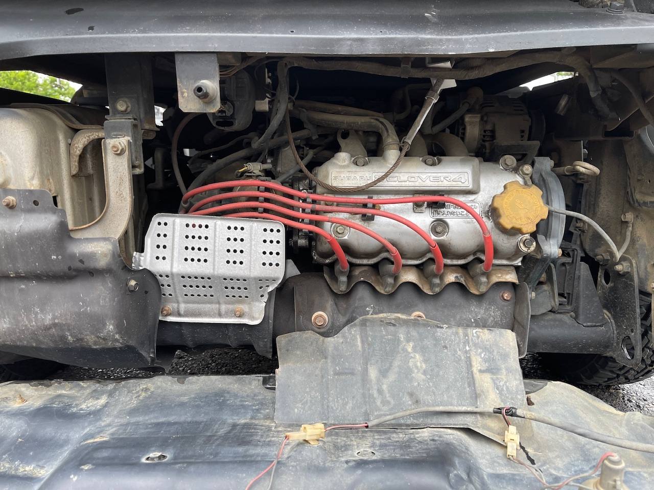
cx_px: 327
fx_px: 472
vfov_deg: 54.9
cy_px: 245
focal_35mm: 25
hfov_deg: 69.4
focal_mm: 5.1
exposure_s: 1/121
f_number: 1.6
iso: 64
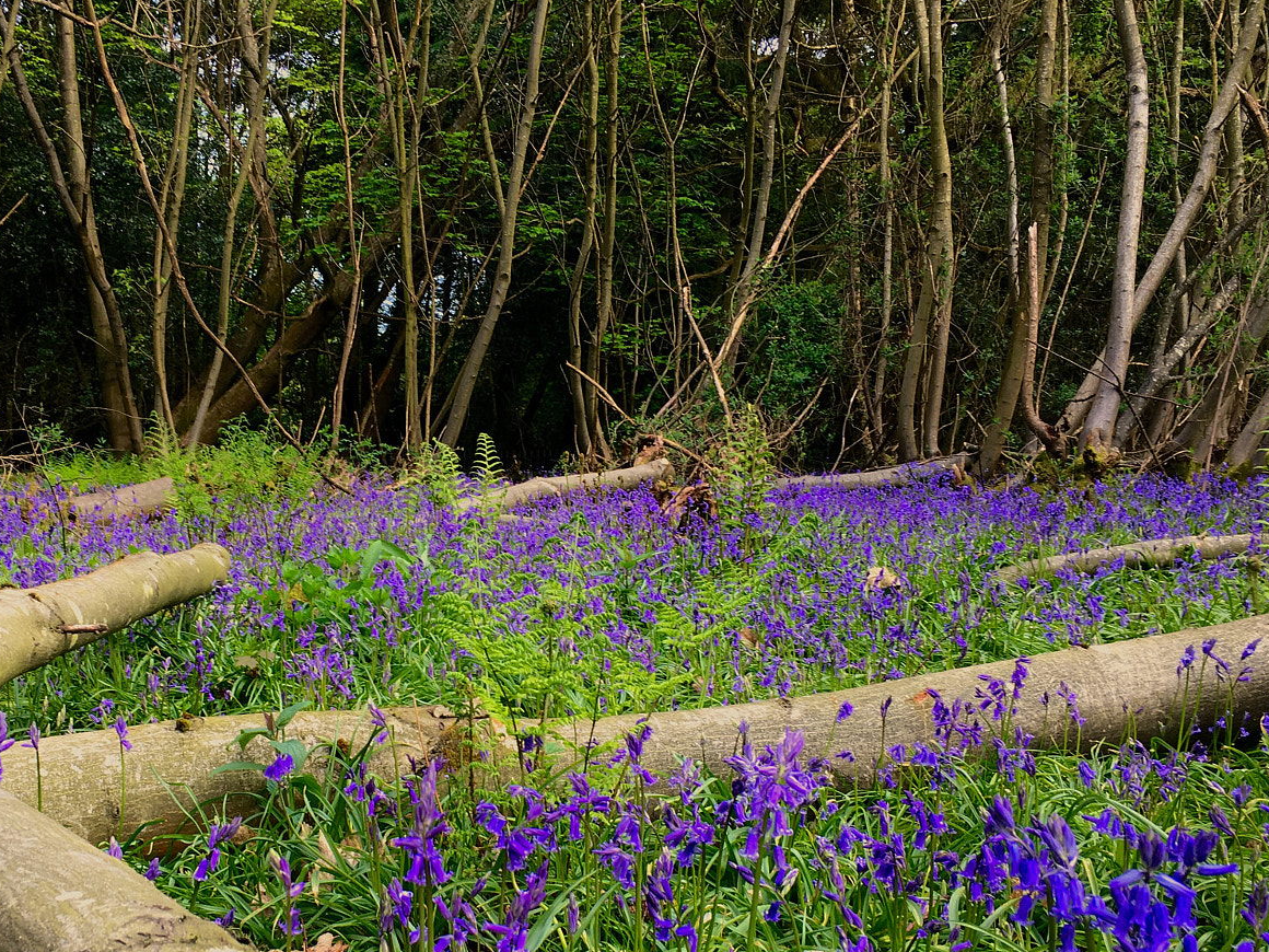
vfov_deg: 35.5
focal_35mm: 40
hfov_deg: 46.4
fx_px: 1466
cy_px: 654
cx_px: 476
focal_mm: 4.15
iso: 25
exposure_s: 1/127
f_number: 2.2
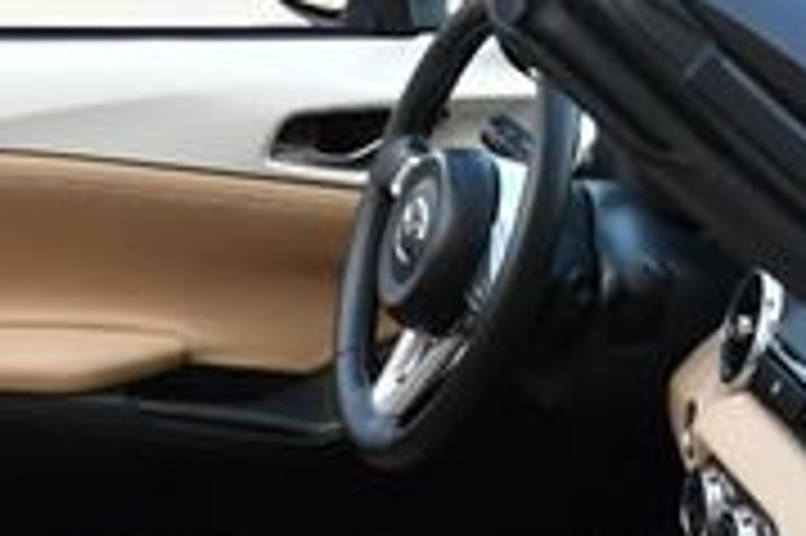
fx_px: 2885
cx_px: 140
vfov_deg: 10.2
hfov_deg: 15.8
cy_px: 883
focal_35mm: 129
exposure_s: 1/250
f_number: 5
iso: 400
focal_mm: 18
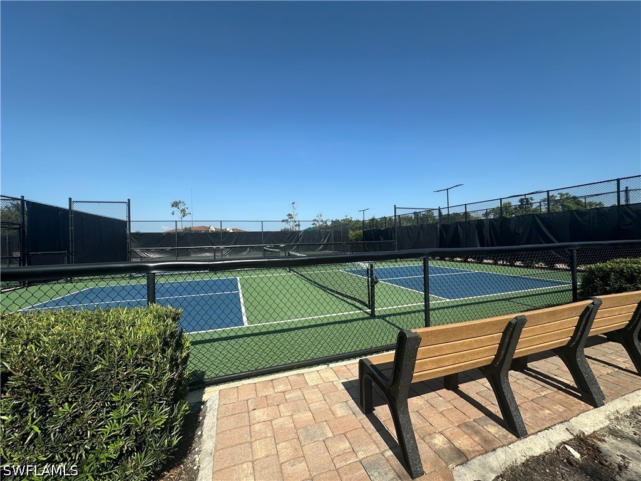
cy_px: 240
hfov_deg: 102.1
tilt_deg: +1.3
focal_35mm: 14
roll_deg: +1.6
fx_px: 259
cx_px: 320
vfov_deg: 85.7
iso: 50
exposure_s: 1/1575
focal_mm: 2.22
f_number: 2.2
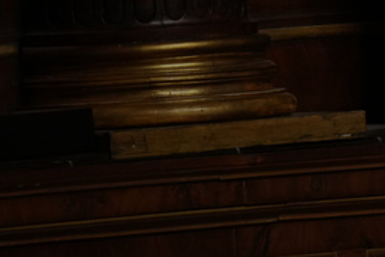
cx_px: 714
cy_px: -195
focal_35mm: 724
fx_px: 7747
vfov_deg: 1.9
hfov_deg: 2.8
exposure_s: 1/200
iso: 2500
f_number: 2.8
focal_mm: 194
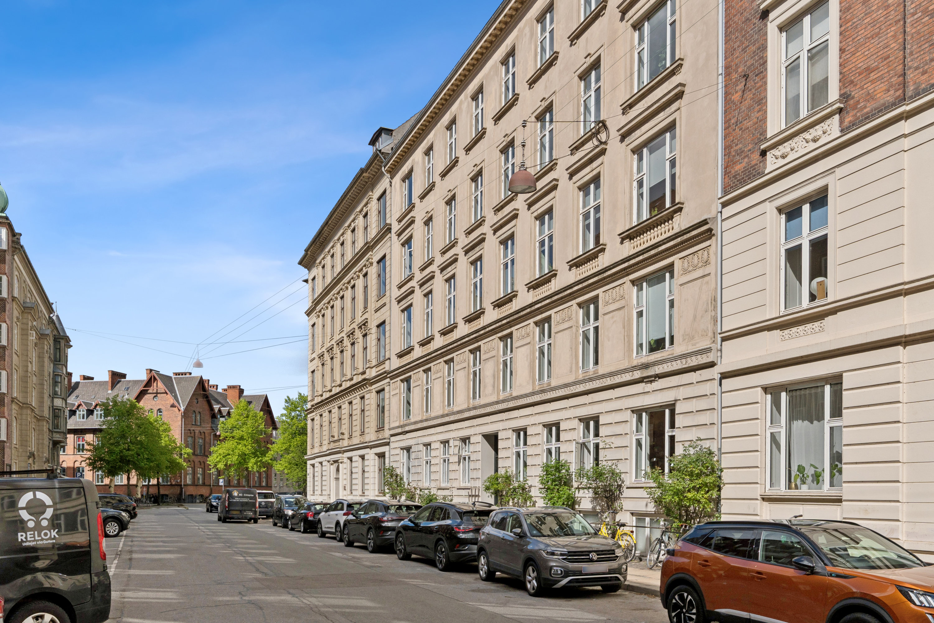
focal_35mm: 27
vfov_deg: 47.9
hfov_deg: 67.4
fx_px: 700
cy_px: 312
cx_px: 467
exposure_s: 1/1600
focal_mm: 18
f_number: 7.1
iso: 250
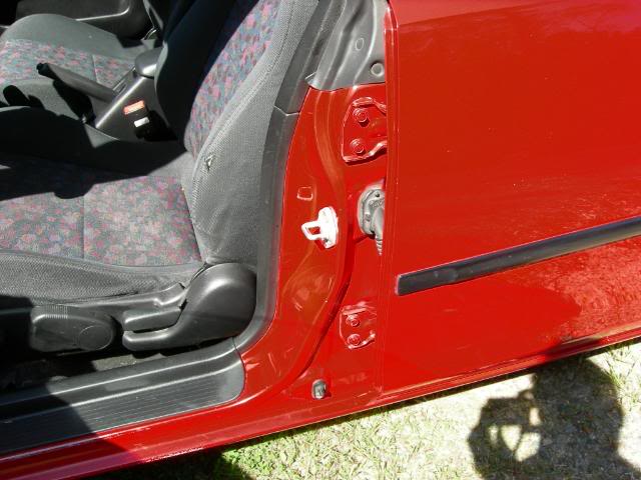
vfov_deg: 39.7
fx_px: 667
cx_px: 320
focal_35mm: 36
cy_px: 240
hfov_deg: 51.4
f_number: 4.3
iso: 64
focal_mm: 7.5
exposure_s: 1/119
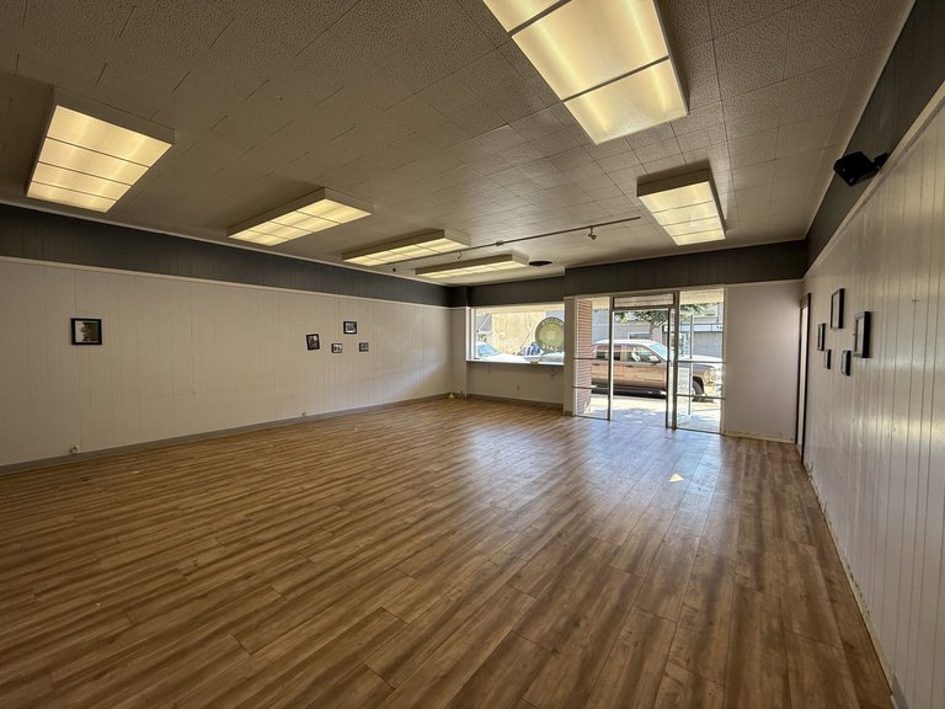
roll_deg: -0.7
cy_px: 354
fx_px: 382
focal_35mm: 14
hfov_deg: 102.1
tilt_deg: -1.5
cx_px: 472
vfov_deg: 85.7
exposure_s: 1/168
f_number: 2.2
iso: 64
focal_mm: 2.22
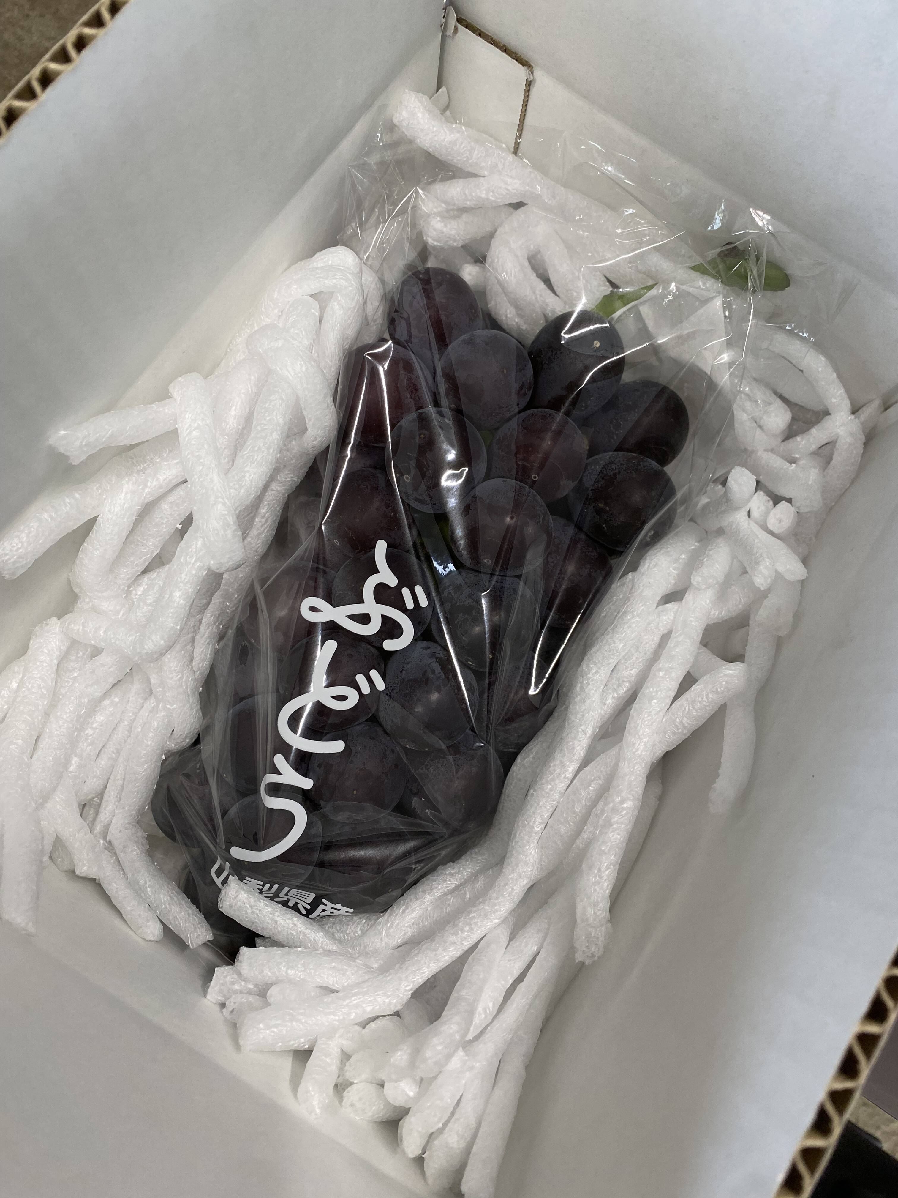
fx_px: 899
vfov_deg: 67.3
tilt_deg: -86.5
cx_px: 449
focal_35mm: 26
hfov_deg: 53.1
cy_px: 599
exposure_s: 1/121
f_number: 1.8
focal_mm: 4.25
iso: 125
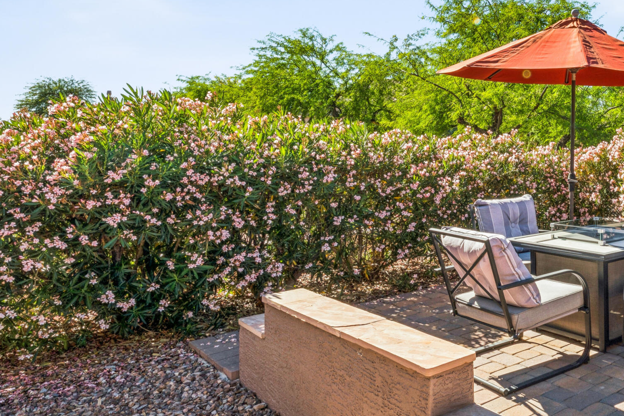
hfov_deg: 48.2
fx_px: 586
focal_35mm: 34
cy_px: 168
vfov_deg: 38.9
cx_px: 597
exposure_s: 1/25
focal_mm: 16.9
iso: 100
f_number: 22
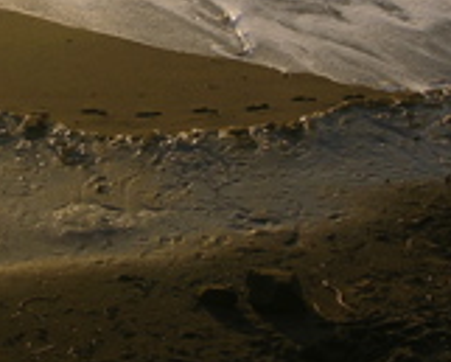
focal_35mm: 136
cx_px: 31
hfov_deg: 14.0
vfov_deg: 11.3
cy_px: 6
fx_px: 1816
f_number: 4.5
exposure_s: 1/140
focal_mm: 8.9
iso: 50
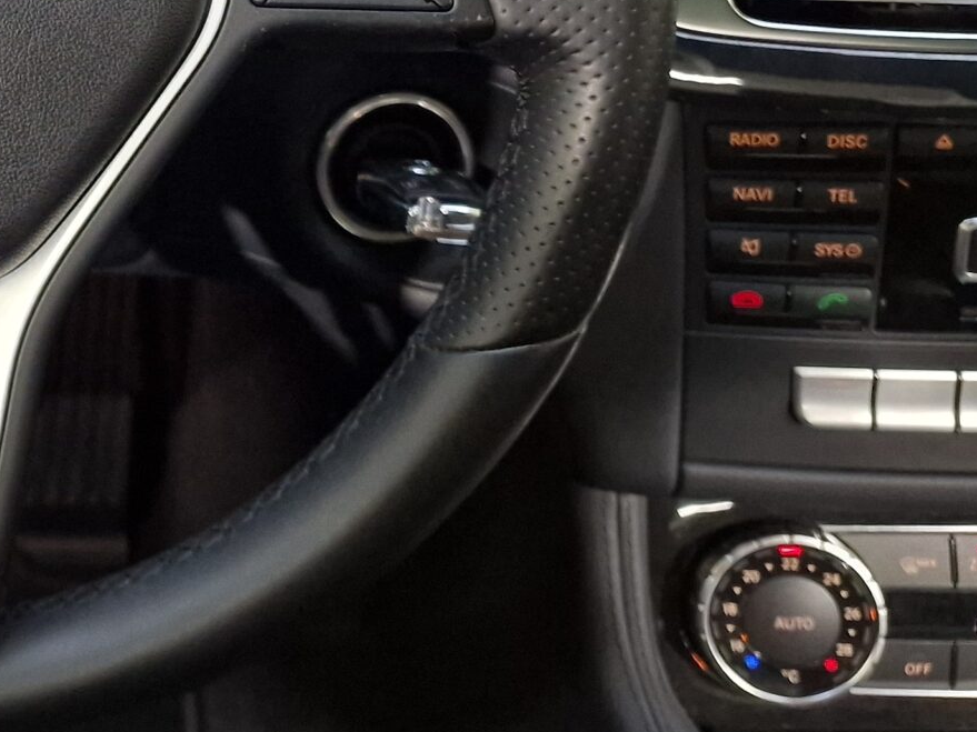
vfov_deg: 21.0
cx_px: -209
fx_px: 1891
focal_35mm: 67
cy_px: -33
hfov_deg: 25.8
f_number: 1.8
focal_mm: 6.4
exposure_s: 1/33
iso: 400
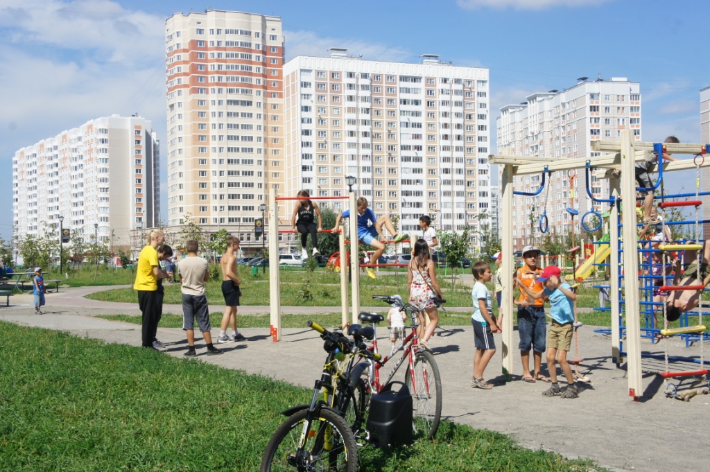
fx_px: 916
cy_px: 236
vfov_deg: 28.9
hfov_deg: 42.4
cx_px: 355
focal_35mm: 46
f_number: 13
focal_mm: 31
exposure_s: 1/250
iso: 200
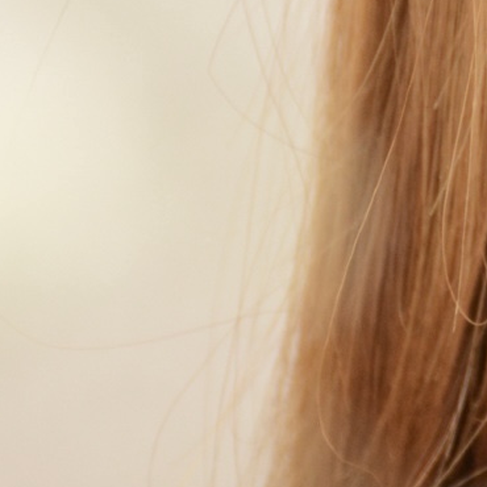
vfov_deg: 3.5
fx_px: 7831
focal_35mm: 492
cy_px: -346
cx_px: 858
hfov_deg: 3.5
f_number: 5
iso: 500
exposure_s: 1/200
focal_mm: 62
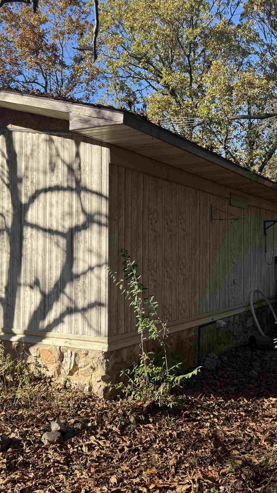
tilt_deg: +0.8
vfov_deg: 56.6
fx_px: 457
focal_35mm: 35
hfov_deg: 33.6
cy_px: 246
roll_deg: -0.6
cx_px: 169
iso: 80
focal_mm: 6.76
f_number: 1.78
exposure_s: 1/1770
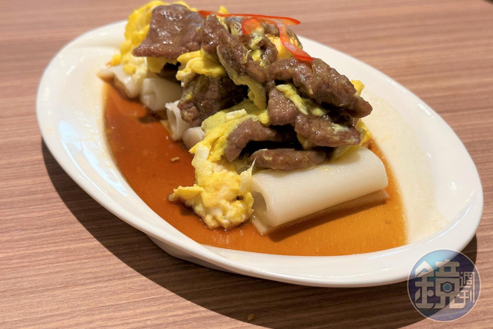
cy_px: 149
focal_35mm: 50
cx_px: 247
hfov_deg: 39.6
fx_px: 685
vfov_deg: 27.0
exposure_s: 1/57
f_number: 1.78
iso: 80
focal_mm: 6.86
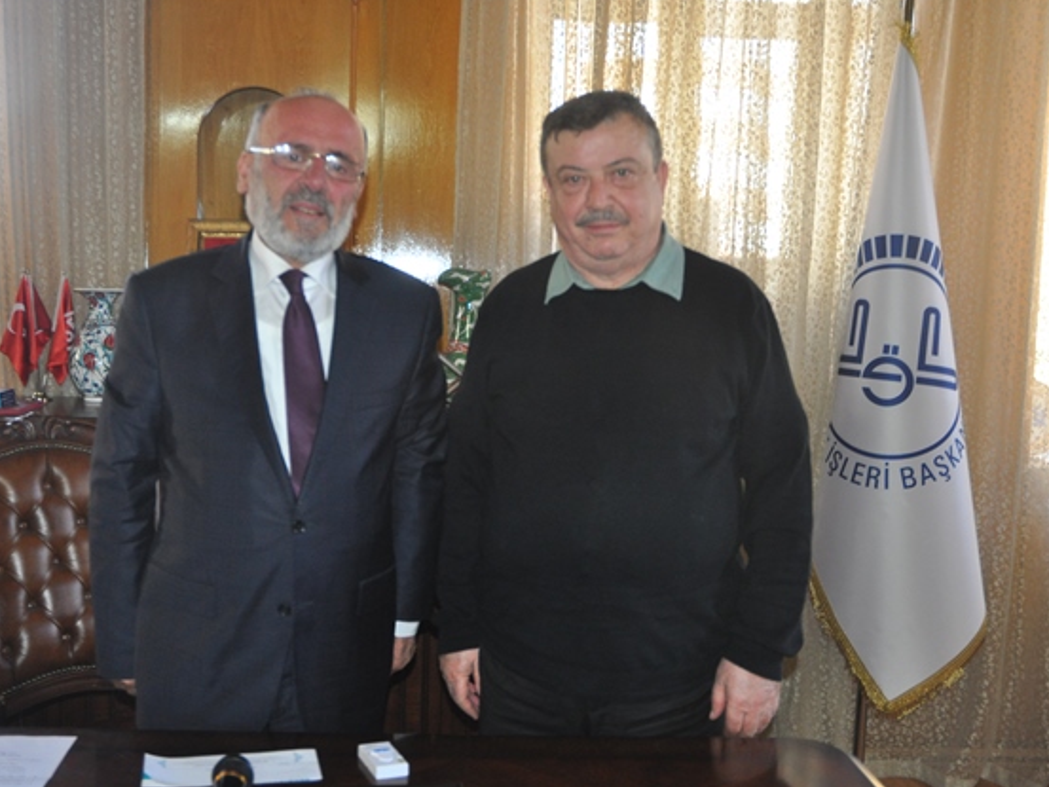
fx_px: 1212
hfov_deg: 46.6
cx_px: 448
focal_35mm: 40
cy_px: 397
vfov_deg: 36.0
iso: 800
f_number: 3.8
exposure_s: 1/60
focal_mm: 24
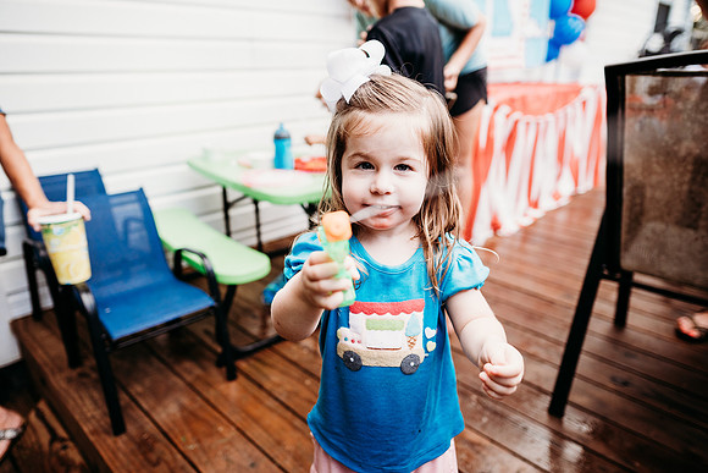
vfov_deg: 53.2
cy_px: 236
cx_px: 354
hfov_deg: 73.7
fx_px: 472
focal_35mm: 24
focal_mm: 24
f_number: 2.5
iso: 400
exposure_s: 1/200
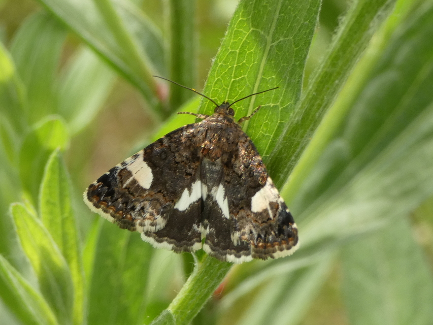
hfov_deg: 16.4
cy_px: 162
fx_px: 1501
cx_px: 216
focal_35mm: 120
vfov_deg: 12.4
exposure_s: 1/80
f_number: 5.1
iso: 125
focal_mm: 21.5
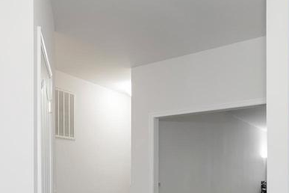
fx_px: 297
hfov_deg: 51.9
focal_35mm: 37
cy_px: 190
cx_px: 142
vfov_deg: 33.1
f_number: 4
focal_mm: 14
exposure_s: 1/60
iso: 640
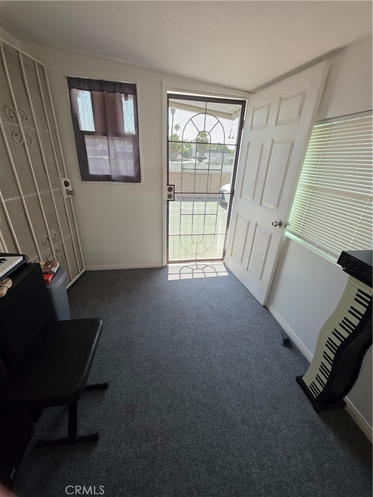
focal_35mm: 13
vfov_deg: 106.2
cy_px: 248
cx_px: 186
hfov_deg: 89.9
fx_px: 187
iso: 100
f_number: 1.9
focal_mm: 2.2
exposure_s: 1/120
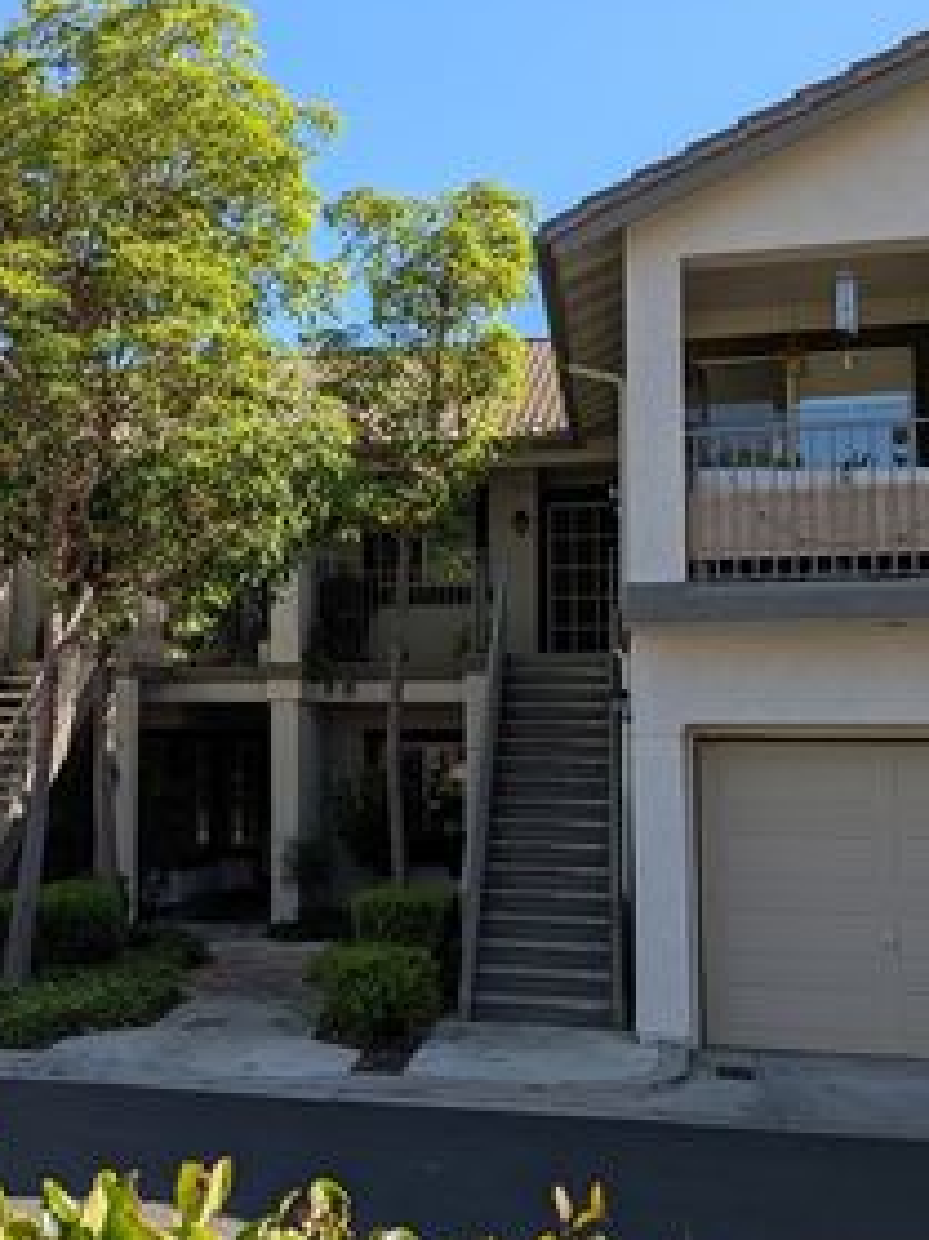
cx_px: 133
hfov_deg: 32.3
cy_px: 633
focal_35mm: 43
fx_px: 1540
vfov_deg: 43.9
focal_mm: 4.53
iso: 27
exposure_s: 1/7407
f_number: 1.7
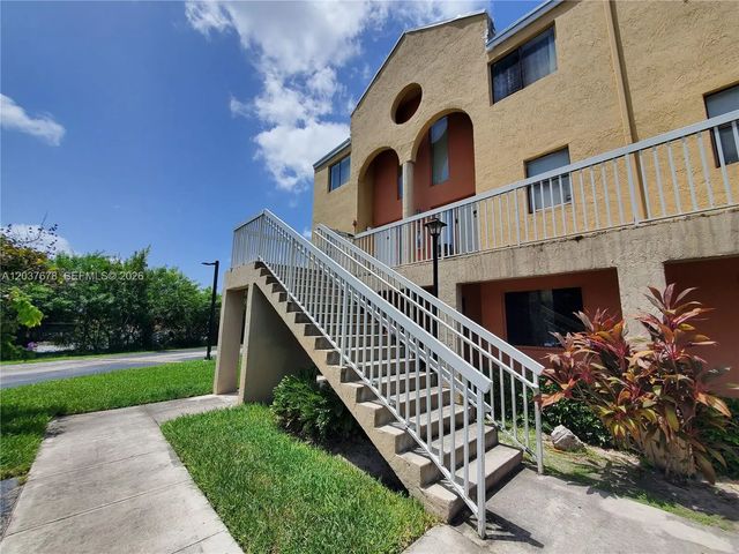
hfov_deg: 106.2
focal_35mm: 13
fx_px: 278
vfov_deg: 89.9
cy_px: 277
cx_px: 370
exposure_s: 1/1114
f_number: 2.2
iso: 50
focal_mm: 1.8
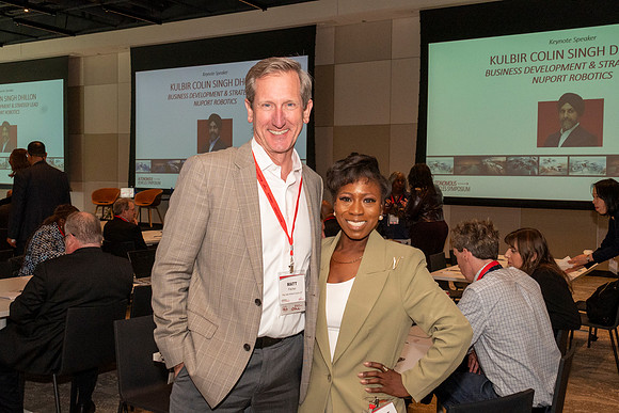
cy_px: 206
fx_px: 636
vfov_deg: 36.0
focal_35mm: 37
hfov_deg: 51.9
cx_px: 310
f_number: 11
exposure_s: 1/125
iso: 2000
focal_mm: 25
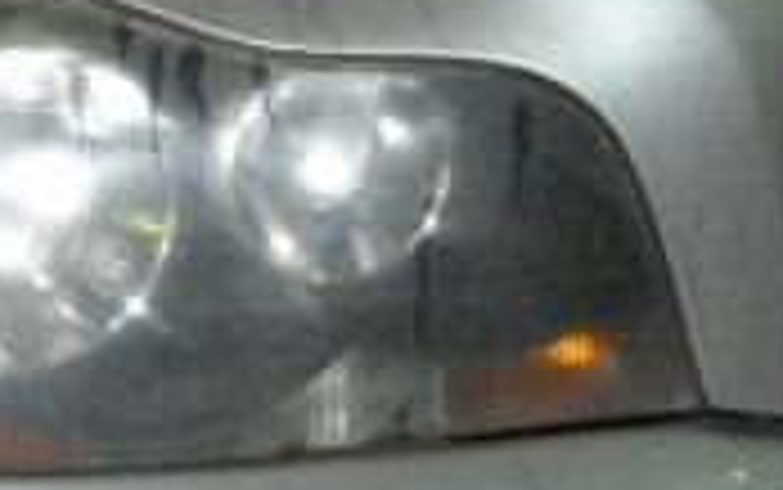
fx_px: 2605
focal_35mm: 122
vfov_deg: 10.7
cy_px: -9
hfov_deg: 16.7
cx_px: -18
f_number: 2.8
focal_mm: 4.5
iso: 400
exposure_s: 1/60
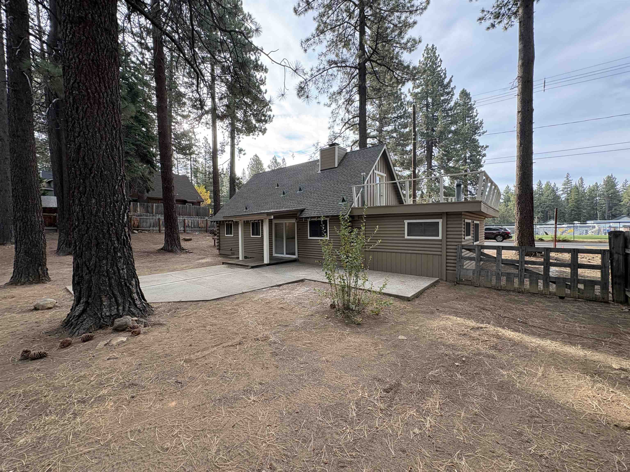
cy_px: 236
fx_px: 255
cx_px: 315
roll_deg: +0.6
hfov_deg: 102.1
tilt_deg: -1.3
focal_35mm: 14
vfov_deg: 85.7
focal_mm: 2.22
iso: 64
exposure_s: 1/185
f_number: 2.2
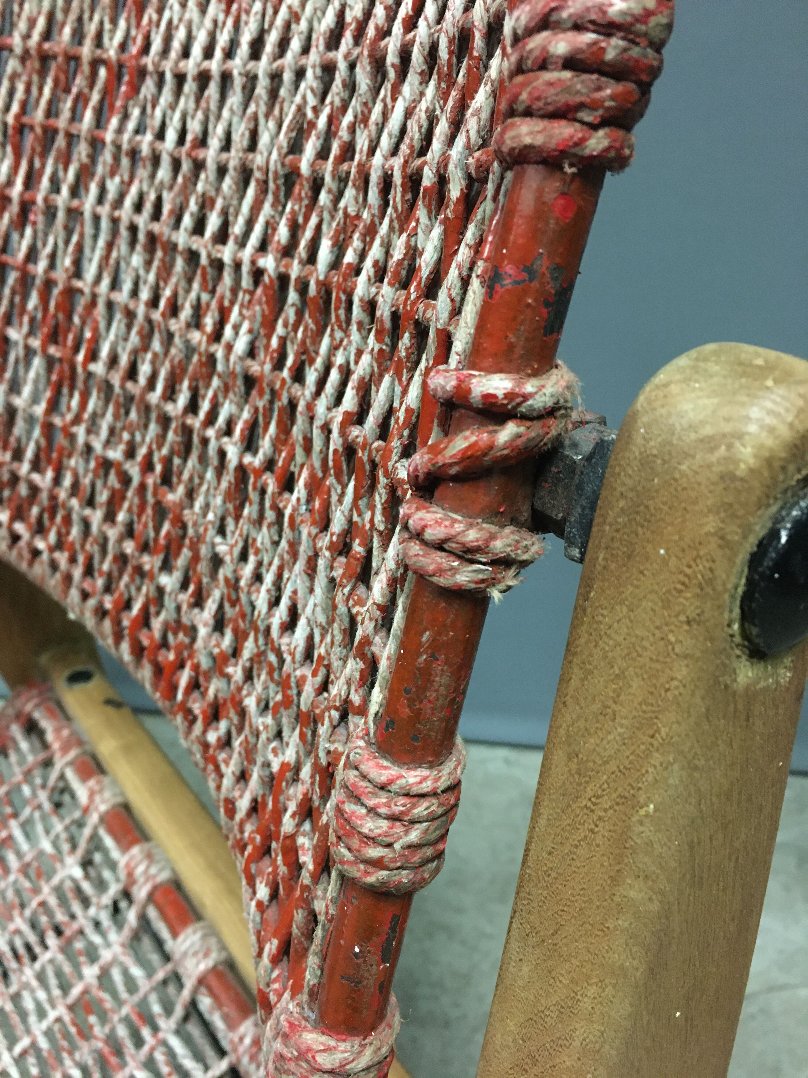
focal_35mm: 29
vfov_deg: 61.7
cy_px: 539
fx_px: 903
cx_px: 404
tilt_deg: -32.3
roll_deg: +5.5
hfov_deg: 48.2
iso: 400
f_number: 2.2
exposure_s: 1/17
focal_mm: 4.15
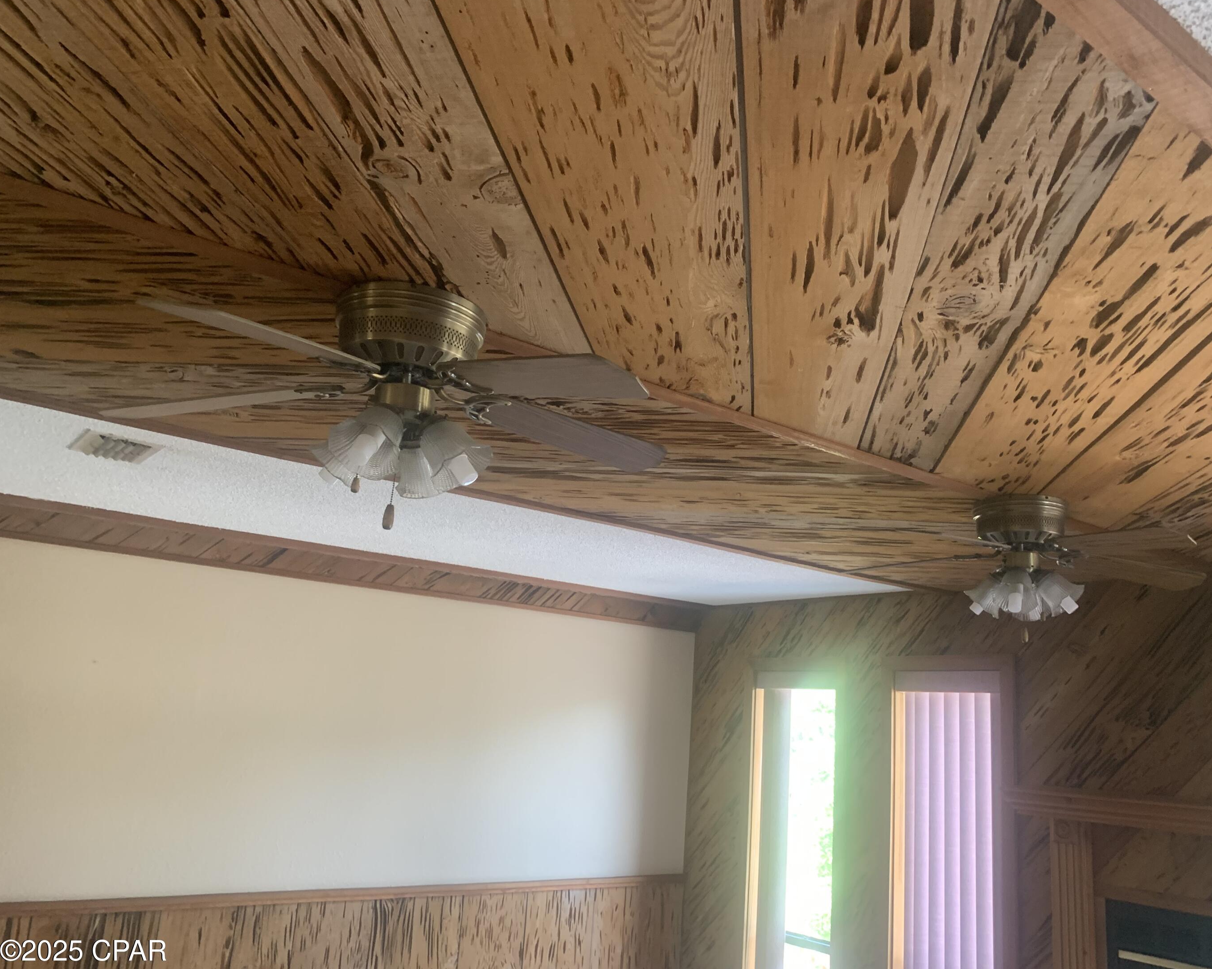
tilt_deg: +10.9
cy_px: 495
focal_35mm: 28
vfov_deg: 51.5
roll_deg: -3.5
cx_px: 666
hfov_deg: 62.1
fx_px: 1004
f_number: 1.8
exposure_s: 1/60
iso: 200
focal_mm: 4.25
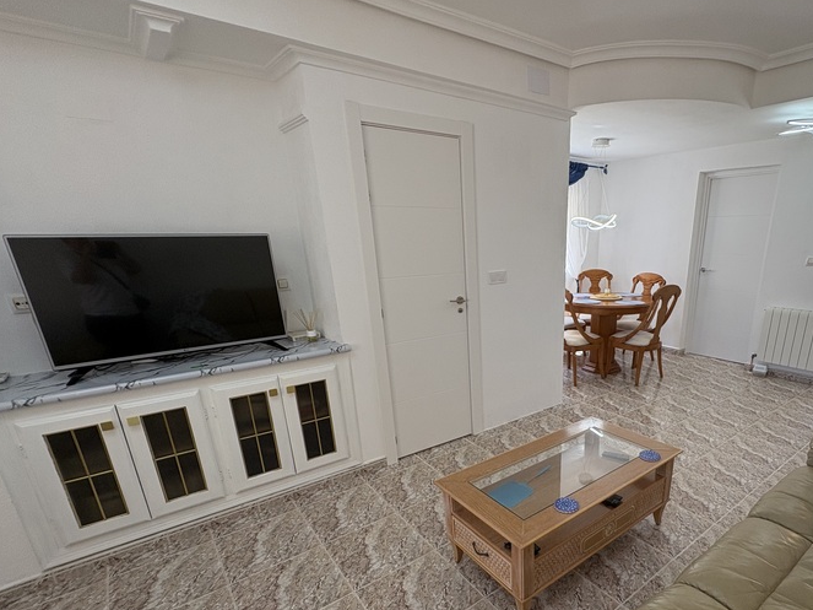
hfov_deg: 82.8
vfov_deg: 67.3
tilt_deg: -19.3
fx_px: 446
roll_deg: +1.1
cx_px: 515
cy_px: 391
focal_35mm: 19
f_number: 2.2
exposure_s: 1/112
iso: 80
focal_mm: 2.22
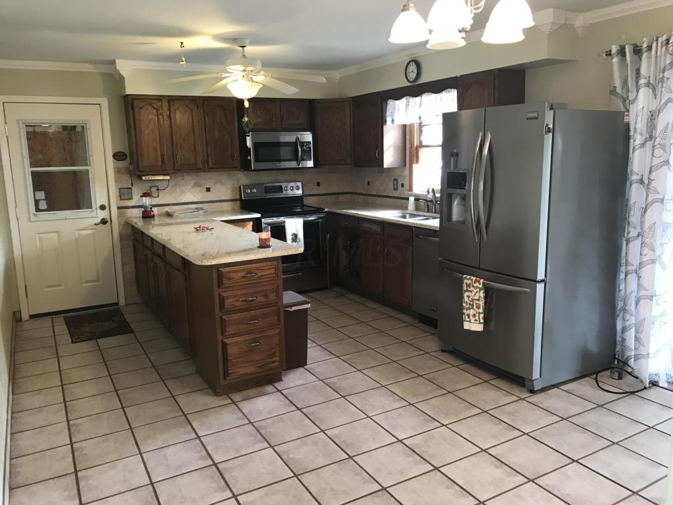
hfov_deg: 63.4
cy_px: 252
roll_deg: +0.7
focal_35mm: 28
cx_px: 336
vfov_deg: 49.7
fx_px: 544
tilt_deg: -8.8
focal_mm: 3.99
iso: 50
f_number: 1.8
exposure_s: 1/15
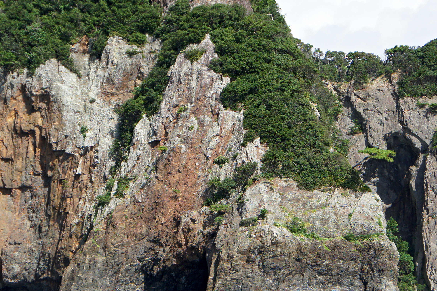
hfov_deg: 16.8
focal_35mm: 122
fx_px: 1480
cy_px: 138
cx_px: 193
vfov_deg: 11.2
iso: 200
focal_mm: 42
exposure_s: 1/320
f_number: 5.6
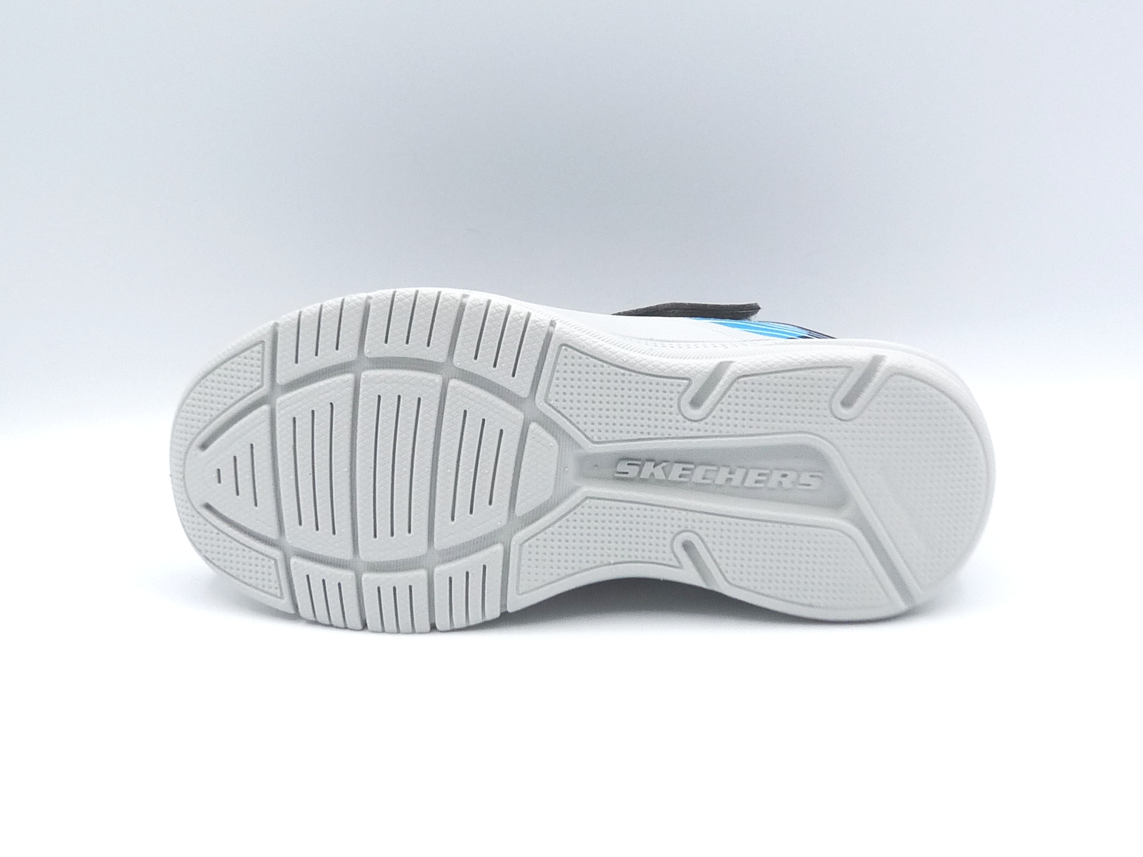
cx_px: 572
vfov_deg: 28.6
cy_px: 428
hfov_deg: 37.5
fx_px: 1684
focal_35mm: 51
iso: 100
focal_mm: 5.1
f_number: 4.5
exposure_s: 1/250
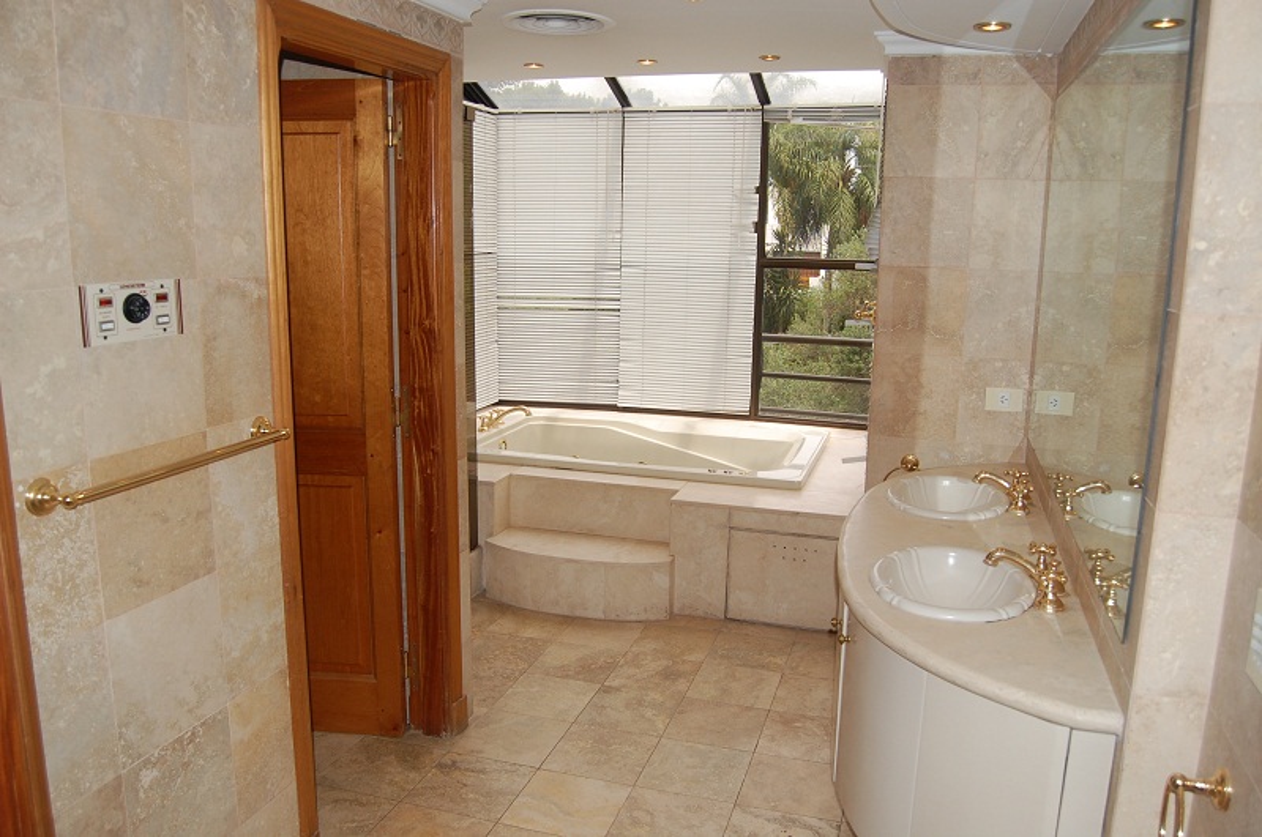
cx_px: 631
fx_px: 945
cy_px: 418
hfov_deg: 67.5
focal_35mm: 27
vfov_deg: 47.8
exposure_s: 1/500
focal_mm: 18
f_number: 5.6
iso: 320
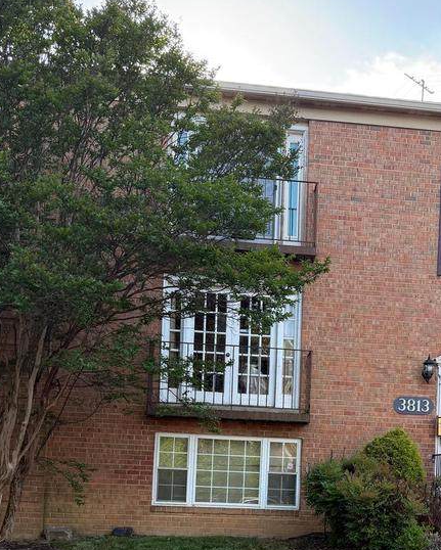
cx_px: 319
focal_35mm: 47
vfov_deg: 37.7
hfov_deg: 31.7
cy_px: 460
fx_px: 766
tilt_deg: +3.2
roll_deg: -1.6
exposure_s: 1/665
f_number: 1.78
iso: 100
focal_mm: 6.76
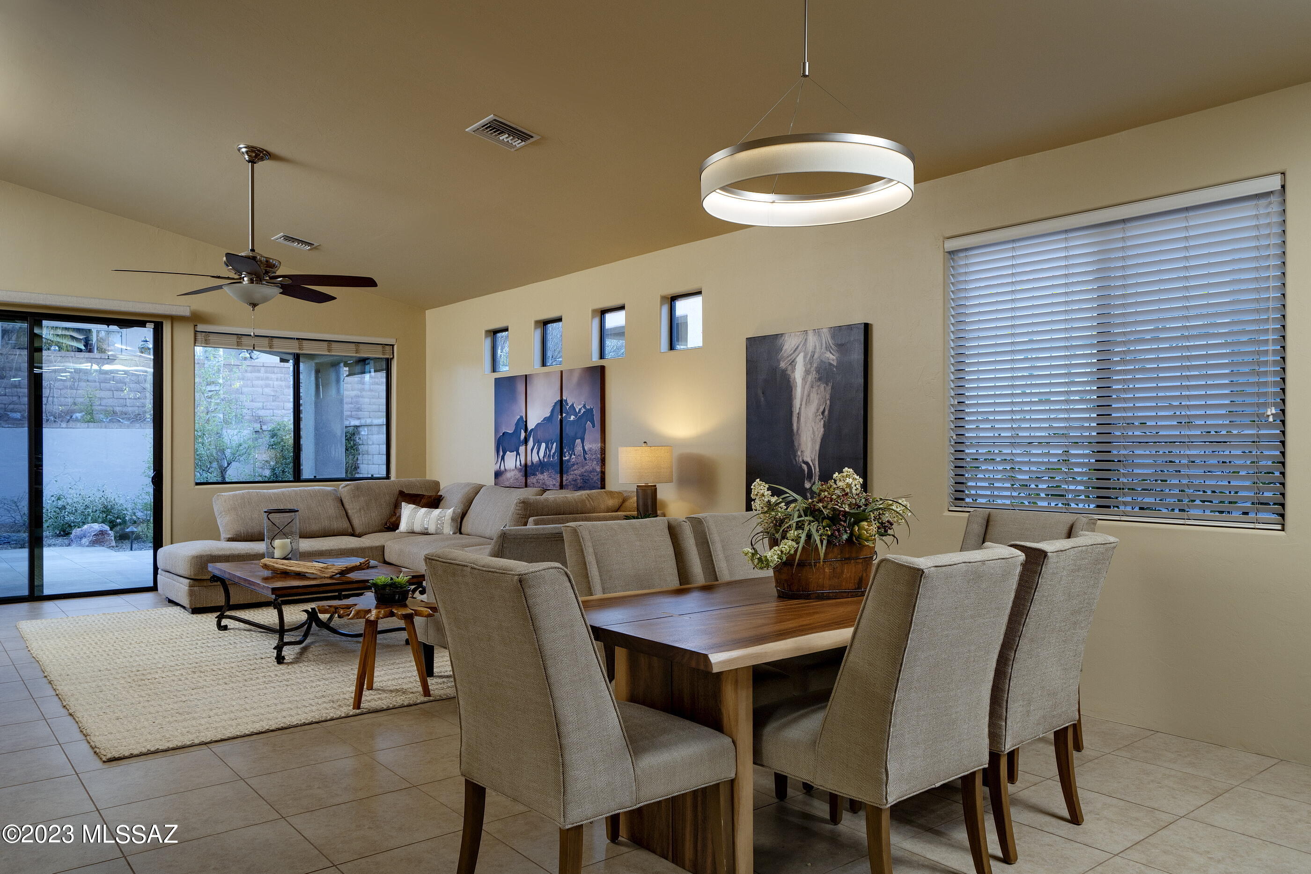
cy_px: 437
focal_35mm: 24
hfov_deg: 73.8
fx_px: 874
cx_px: 656
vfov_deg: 53.1
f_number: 7.1
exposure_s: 1/10
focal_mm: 24
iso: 200
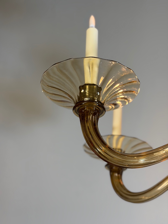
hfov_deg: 30.3
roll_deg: -5.4
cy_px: 112
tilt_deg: +27.7
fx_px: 311
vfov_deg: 39.7
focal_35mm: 48
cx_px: 84
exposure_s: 1/100
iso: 125
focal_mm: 6.76
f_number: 1.78
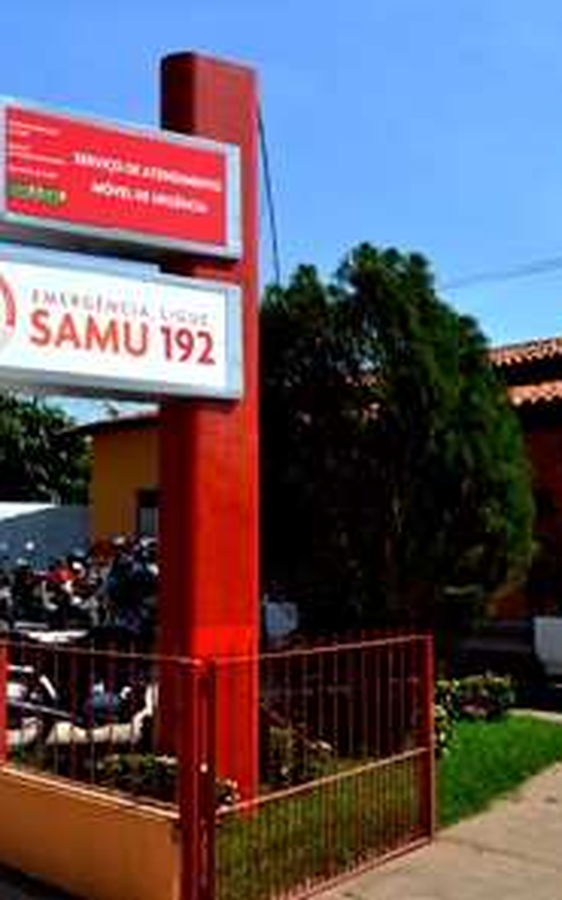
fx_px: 1250
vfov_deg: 39.6
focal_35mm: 51
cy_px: 452
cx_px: 167
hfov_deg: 25.2
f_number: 9
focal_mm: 22
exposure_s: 1/320
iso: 100
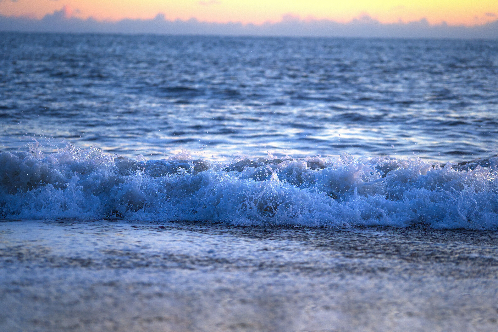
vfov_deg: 9.5
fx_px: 1993
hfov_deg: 14.2
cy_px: 166
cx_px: 249
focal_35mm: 144
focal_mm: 144
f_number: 4
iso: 1000
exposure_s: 1/2000
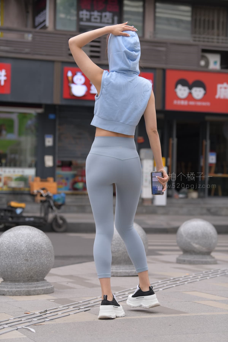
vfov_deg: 23.6
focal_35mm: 86
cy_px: 171
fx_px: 817
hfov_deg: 15.9
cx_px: 114
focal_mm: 86
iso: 400
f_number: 4
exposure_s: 1/800
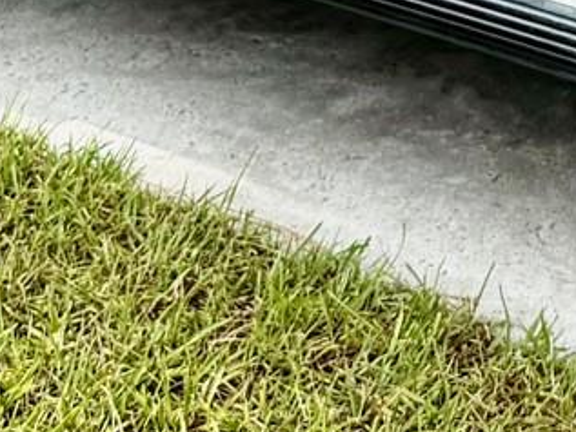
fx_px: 2580
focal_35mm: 155
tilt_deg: -8.4
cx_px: 701
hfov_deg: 12.4
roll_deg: -0.2
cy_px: -735
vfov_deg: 8.4
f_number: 1.78
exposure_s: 1/2252
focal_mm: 6.76
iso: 80
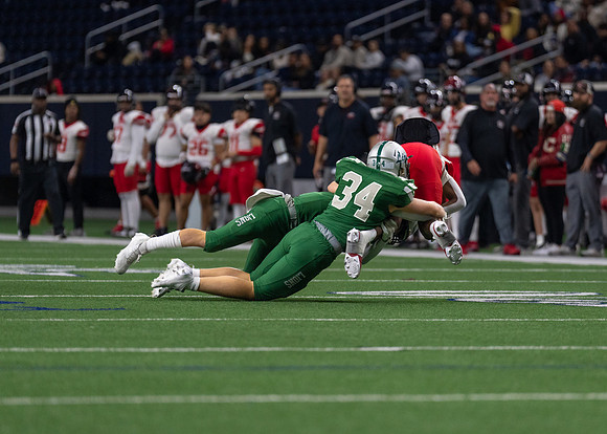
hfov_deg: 6.9
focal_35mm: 294
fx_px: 5062
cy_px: 222
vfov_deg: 4.9
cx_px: 348
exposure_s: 1/1000
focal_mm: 200
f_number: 2.8
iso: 2000
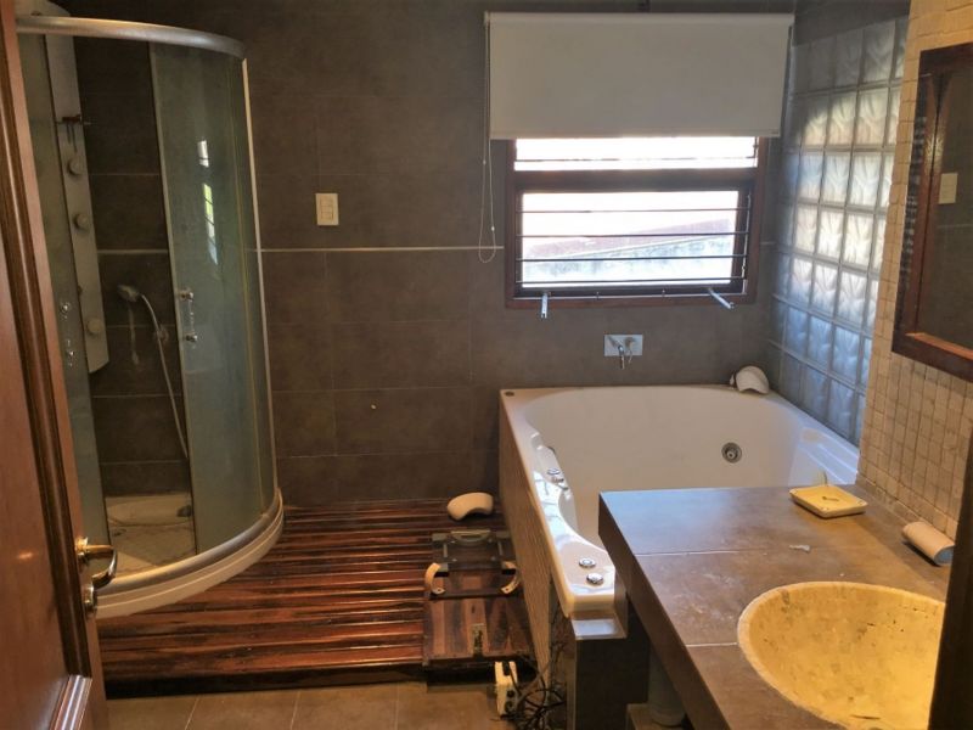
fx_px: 815
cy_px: 365
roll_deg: +0.1
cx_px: 486
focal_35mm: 29
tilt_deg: -15.0
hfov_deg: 61.7
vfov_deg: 48.2
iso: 25
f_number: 2.2
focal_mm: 4.15
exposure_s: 1/33
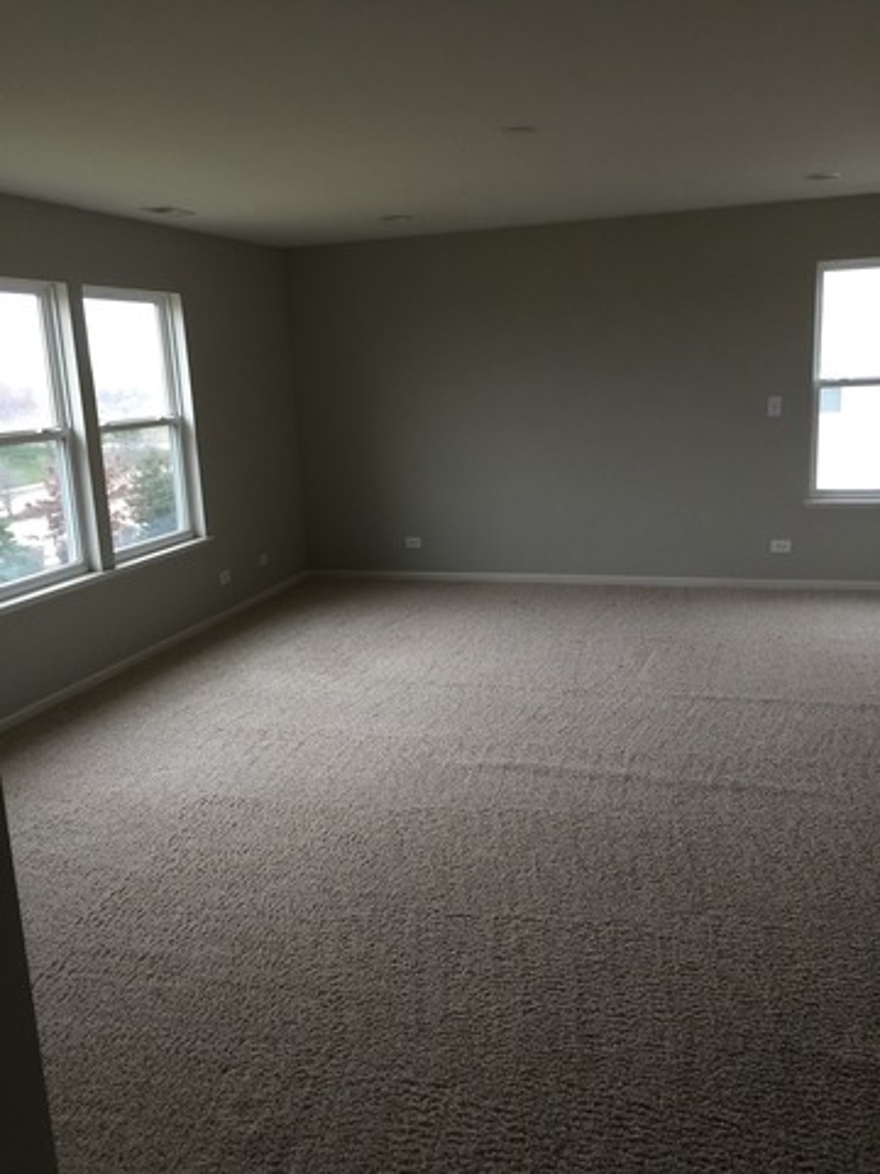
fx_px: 983
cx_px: 440
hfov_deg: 48.2
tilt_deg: -10.5
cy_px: 587
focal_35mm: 29
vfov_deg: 61.7
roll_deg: +2.2
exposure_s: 1/15
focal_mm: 4.15
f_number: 2.2
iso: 50
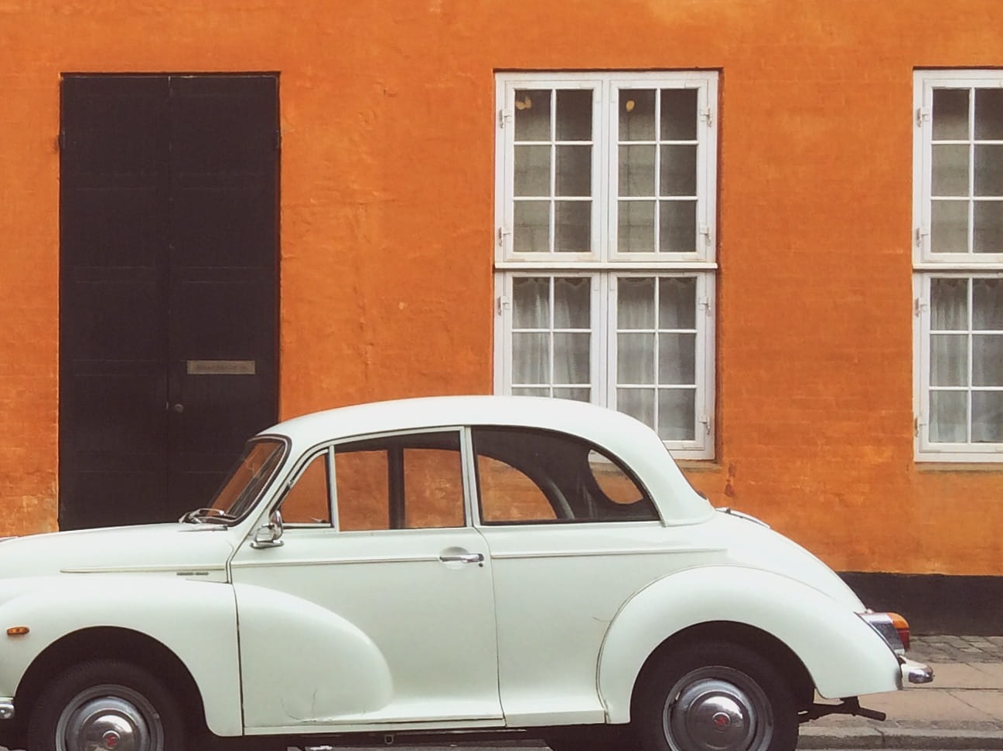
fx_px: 2115
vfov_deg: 20.2
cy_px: 358
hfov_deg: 24.5
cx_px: -154
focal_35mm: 73
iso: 32
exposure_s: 1/456
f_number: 2.2
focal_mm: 4.15
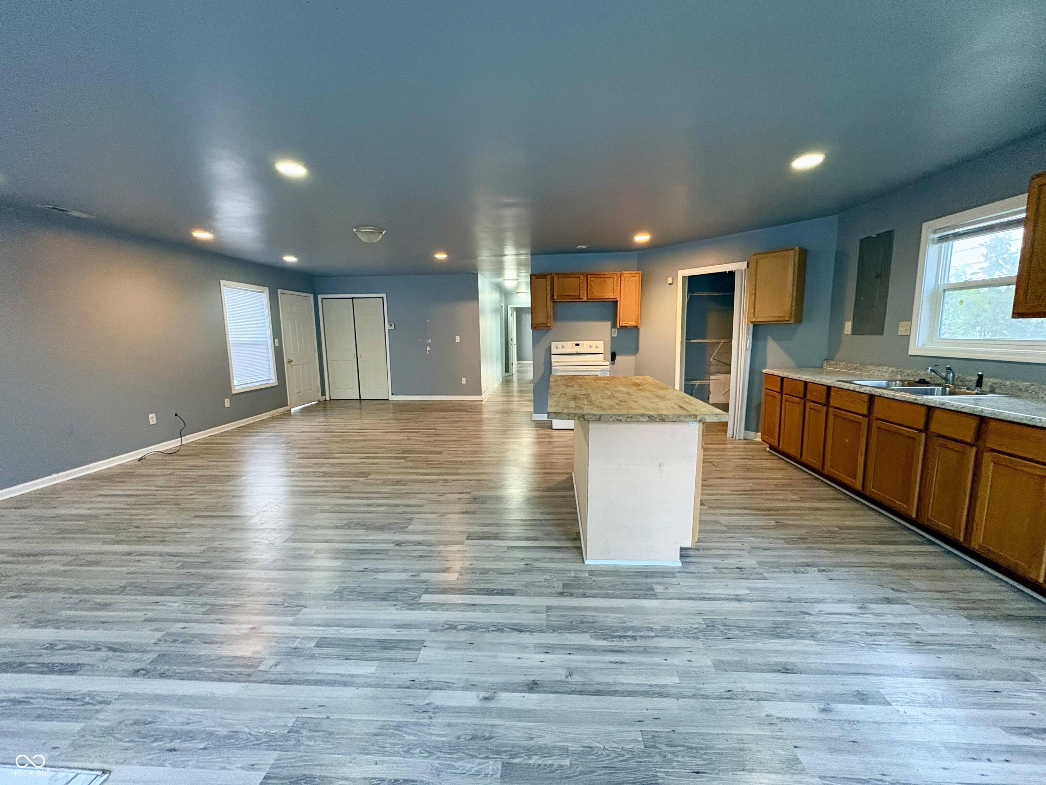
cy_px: 392
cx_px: 523
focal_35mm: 14
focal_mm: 2.22
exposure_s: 1/60
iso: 640
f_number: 2.2
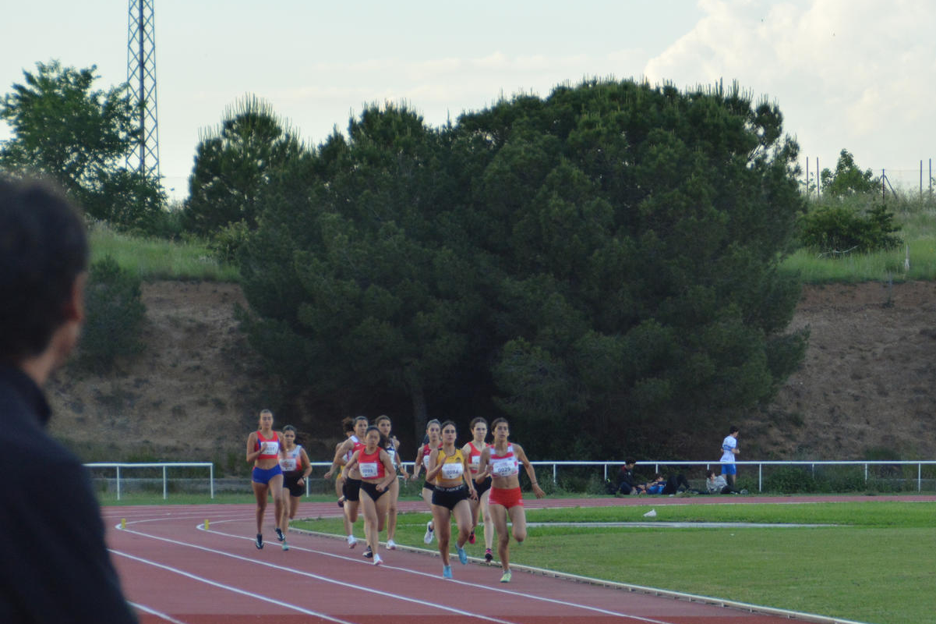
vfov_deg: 6.2
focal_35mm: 220
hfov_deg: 9.3
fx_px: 5718
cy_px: 511
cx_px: 692
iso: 800
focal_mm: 86
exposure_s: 1/640
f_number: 5.6
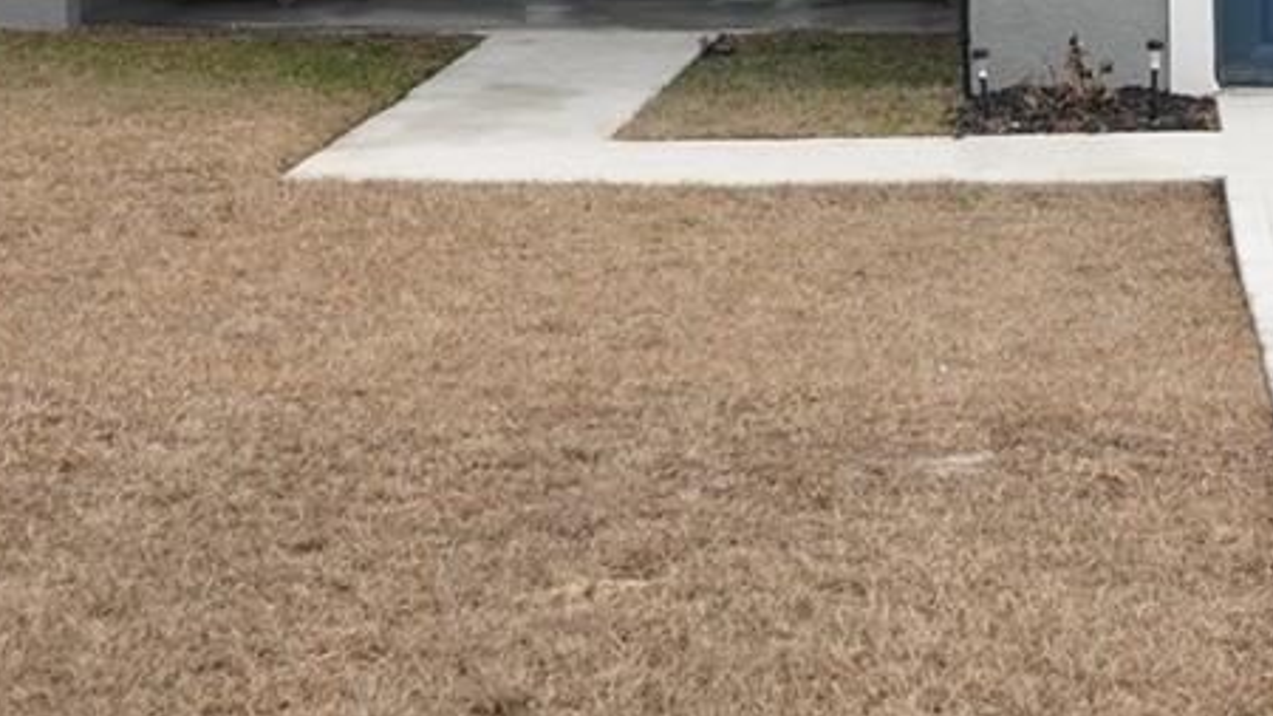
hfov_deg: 15.9
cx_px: 1047
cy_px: -441
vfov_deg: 8.8
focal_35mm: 134
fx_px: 4523
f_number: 5.6
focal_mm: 24
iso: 500
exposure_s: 1/1600
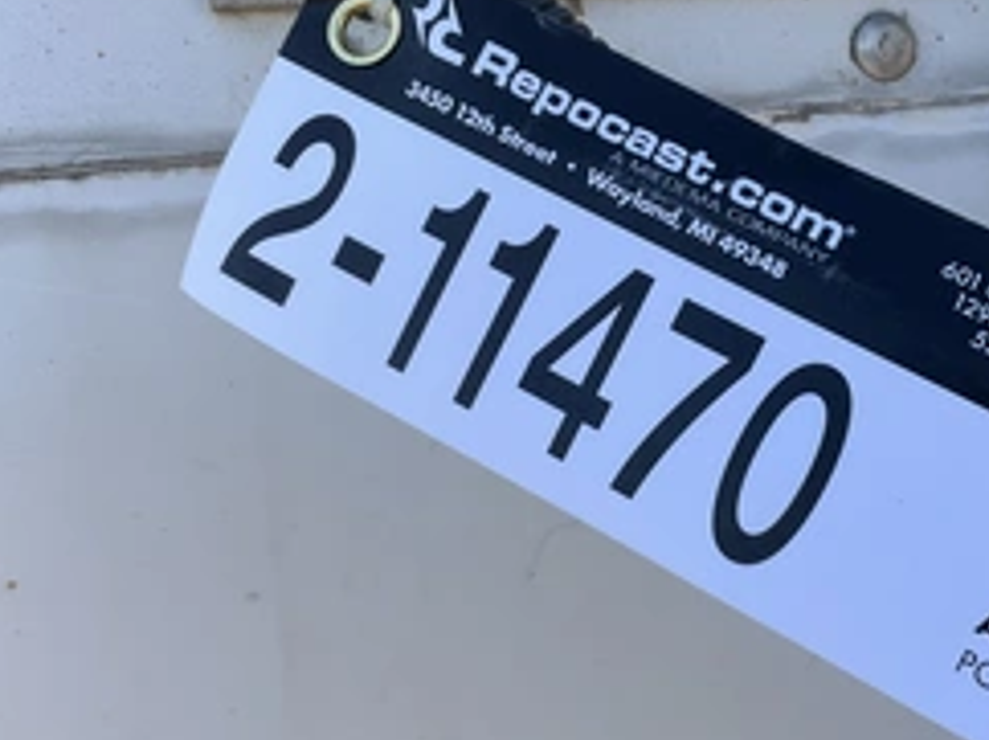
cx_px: 642
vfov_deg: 30.2
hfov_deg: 39.3
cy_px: 352
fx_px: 1370
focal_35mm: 48
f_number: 1.8
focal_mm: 3
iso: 25
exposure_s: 1/613
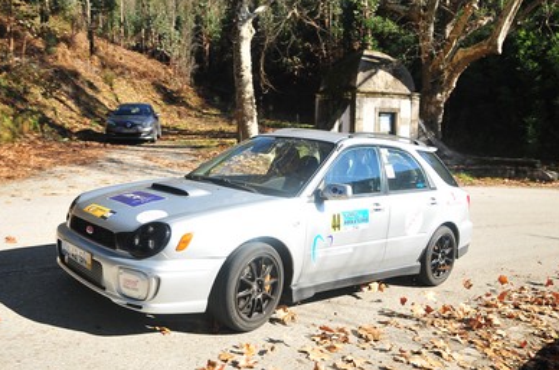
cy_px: 185
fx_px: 567
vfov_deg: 36.2
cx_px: 243
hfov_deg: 52.3
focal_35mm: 37
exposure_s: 1/800
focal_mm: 21
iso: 400
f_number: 5.6
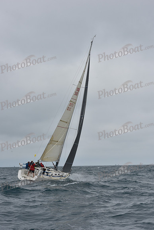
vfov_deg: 28.8
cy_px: 115
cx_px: 77
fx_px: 449
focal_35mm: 70
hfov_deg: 19.5
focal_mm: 70
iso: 250
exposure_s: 1/800
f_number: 10
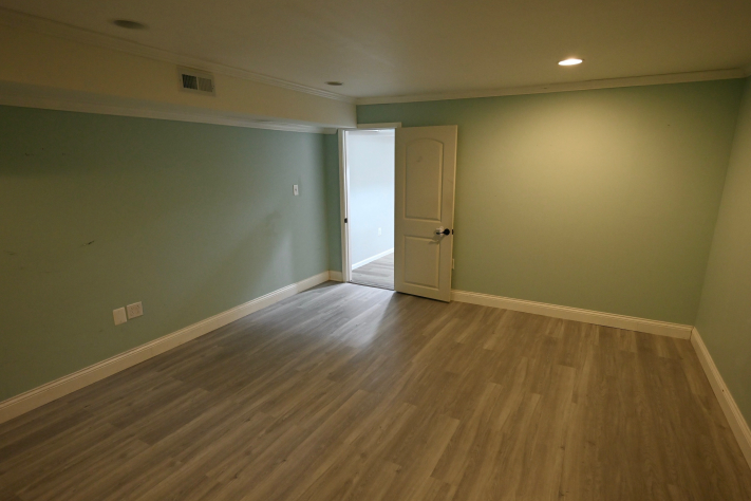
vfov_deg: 64.5
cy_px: 262
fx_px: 396
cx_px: 384
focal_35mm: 19
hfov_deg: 86.9
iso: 2800
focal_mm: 18
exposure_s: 1/125
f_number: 4
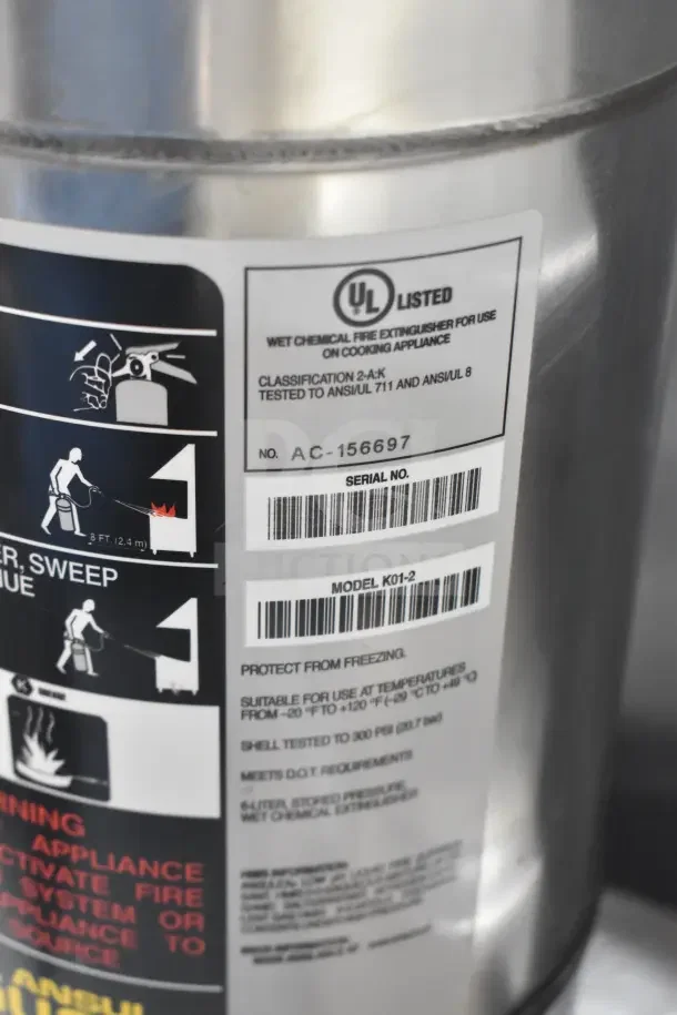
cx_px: 338
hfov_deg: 22.6
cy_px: 508
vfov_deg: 33.4
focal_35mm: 60
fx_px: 1692
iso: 6400
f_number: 5.6
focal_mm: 40
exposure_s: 1/125
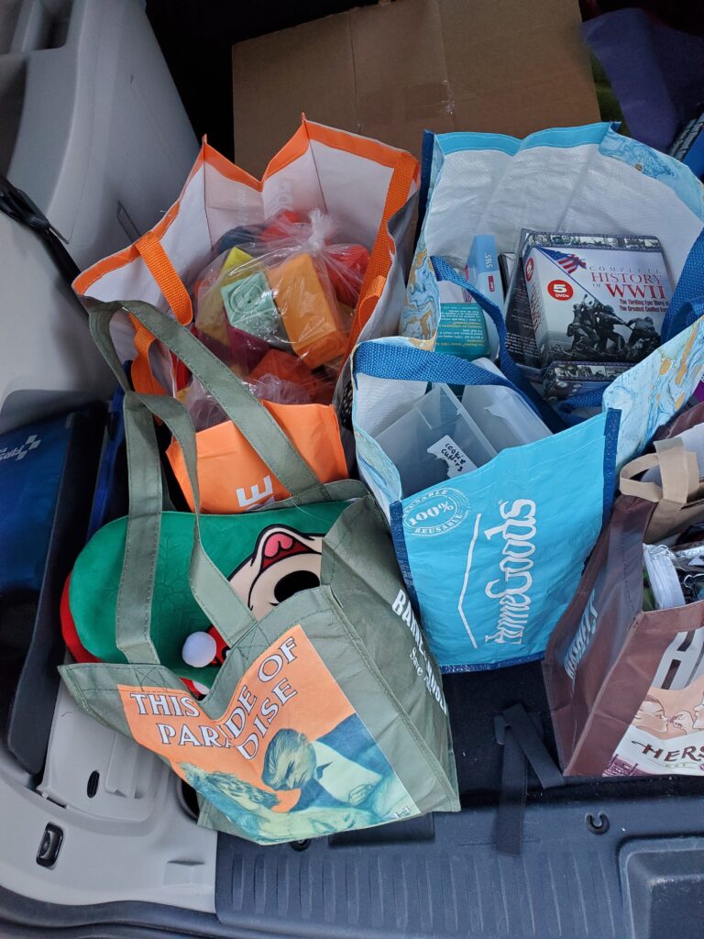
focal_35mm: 26
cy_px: 470
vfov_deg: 67.3
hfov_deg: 53.1
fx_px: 705
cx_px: 352
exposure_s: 1/120
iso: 250
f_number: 2.4
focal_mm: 4.3
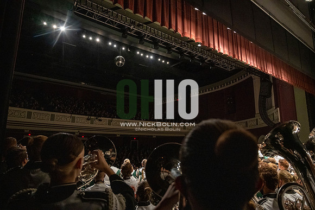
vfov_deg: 53.2
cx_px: 158
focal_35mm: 24
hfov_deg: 73.7
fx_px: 210
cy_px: 105
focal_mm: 24
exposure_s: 1/250
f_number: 4
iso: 6400
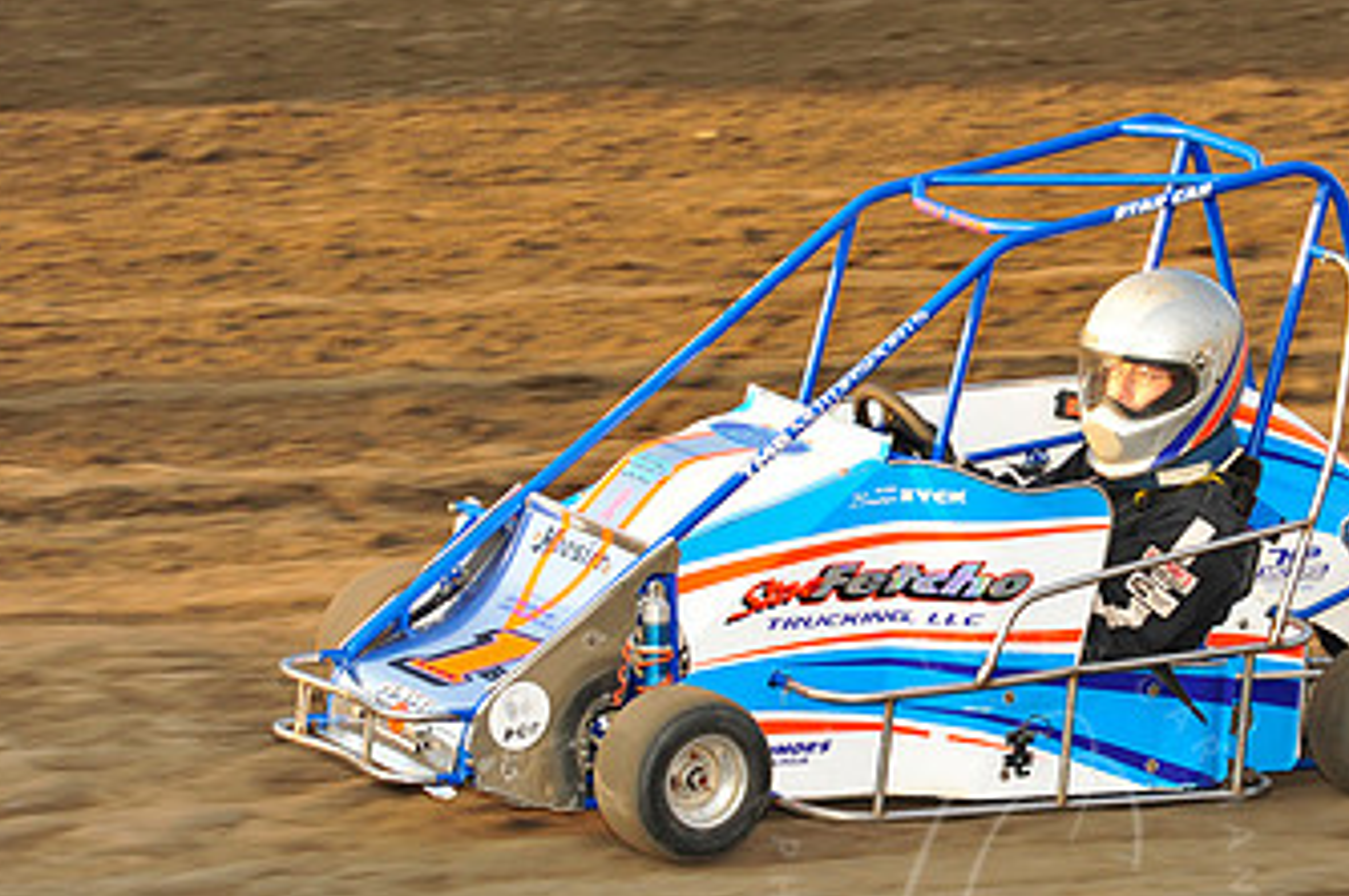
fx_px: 11043
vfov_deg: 4.6
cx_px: 1010
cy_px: 500
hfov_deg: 7.0
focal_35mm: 295
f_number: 8
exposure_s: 1/320
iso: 640
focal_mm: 170
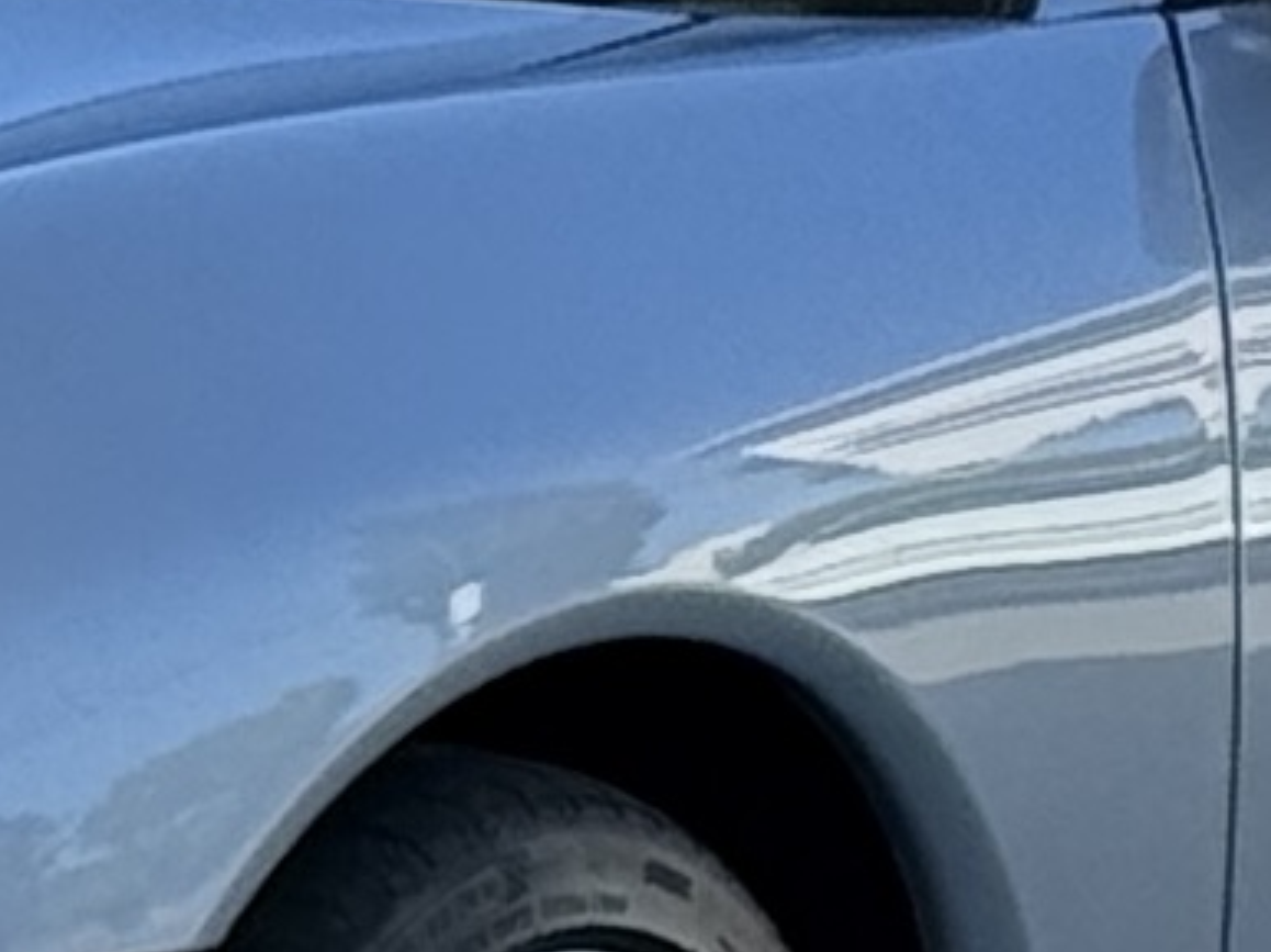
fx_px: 10862
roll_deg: -1.5
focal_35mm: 296
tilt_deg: -8.7
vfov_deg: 5.0
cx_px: -382
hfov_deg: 6.6
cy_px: 150
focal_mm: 6.76
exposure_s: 1/2342
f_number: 1.78
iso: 100
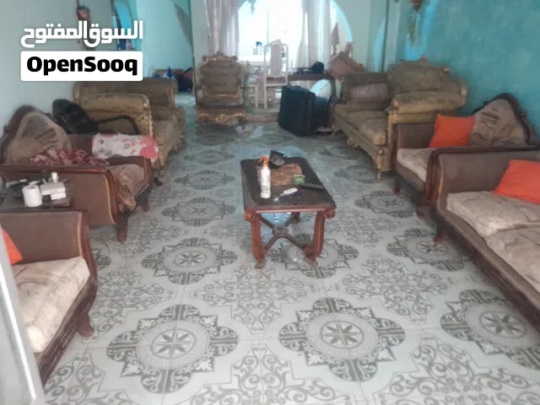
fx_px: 421
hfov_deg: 65.3
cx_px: 270
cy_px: 202
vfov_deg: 51.4
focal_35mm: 27
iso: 640
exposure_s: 1/10
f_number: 1.8
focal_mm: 4
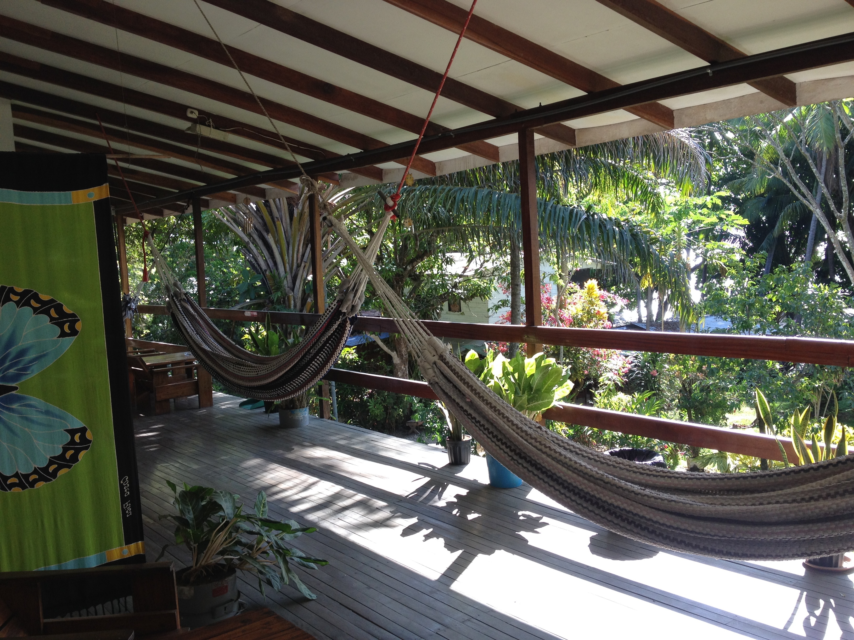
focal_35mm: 35
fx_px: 863
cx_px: 427
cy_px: 320
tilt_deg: -7.0
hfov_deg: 52.6
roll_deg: +3.4
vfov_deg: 40.7
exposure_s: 1/168
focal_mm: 4.28
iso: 50
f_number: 2.4
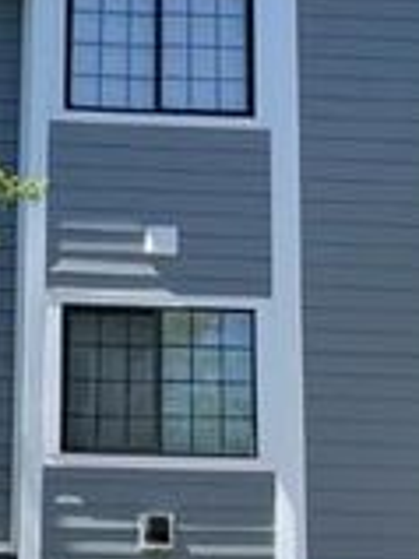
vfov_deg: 18.0
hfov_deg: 13.6
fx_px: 1762
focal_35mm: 109
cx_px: 165
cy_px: 371
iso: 32
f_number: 1.6
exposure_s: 1/1490
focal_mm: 4.2
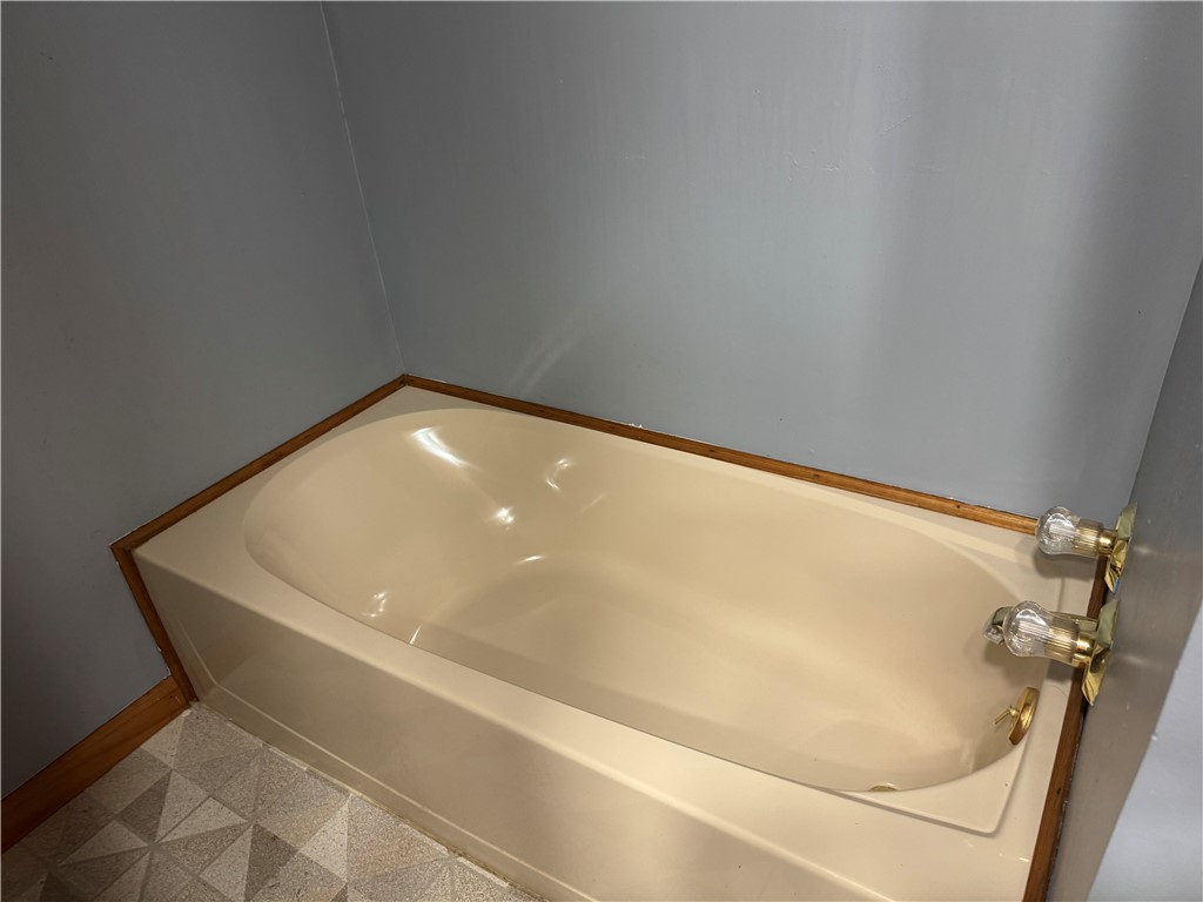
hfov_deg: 71.6
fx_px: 834
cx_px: 602
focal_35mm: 24
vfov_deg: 56.8
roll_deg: +5.6
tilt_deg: -31.2
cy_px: 451
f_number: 1.78
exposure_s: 1/60
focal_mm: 6.76
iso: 250
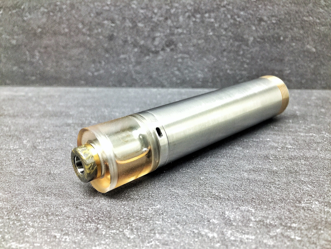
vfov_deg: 48.2
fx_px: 277
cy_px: 124
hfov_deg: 61.7
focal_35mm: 29
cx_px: 166
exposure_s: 1/17
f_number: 2.2
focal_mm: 4.15
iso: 64
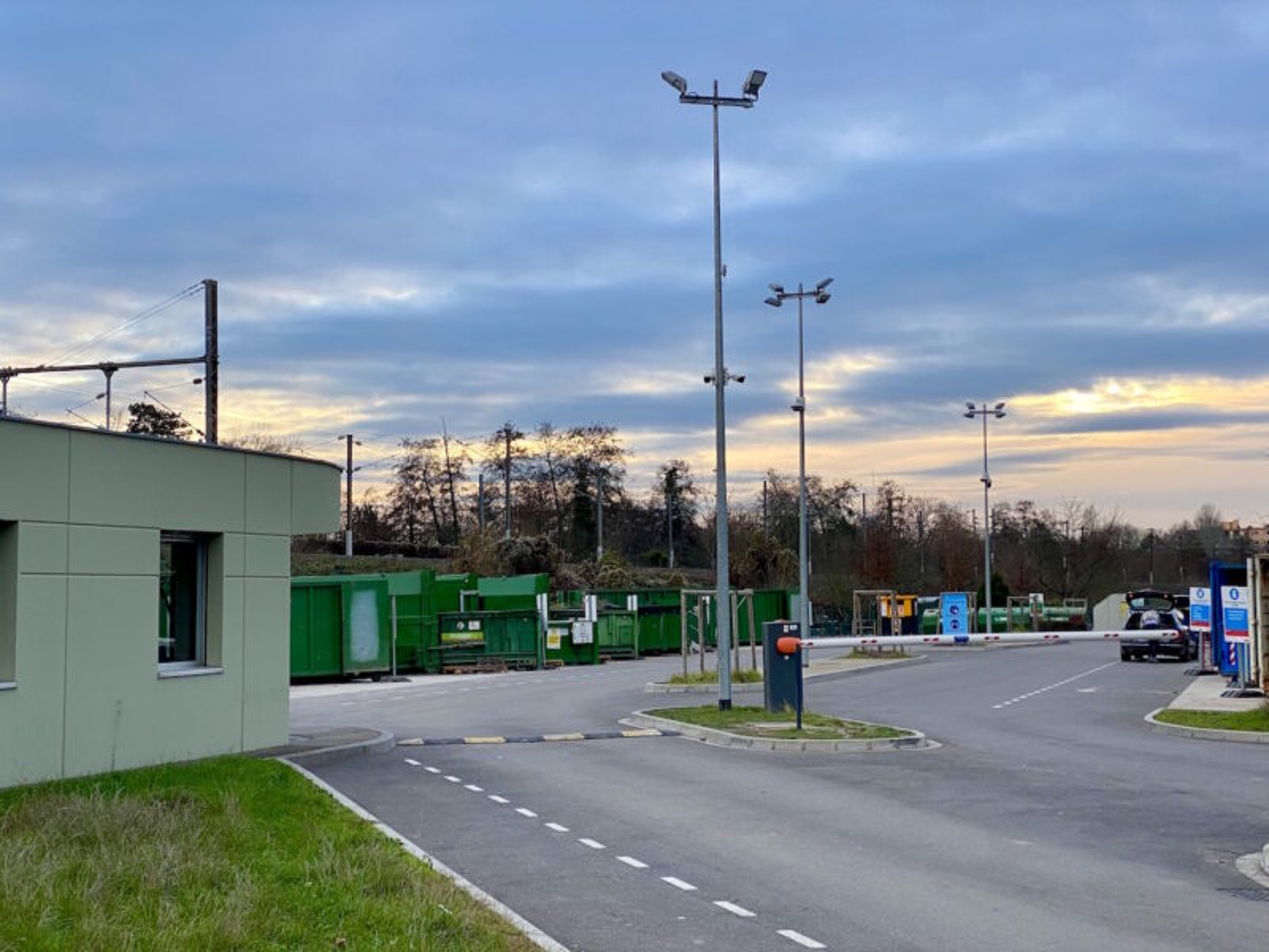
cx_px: 634
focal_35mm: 52
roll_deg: +0.3
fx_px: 1906
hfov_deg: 36.8
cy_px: 476
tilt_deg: +4.2
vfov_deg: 28.0
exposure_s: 1/140
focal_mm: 6
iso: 20
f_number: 2
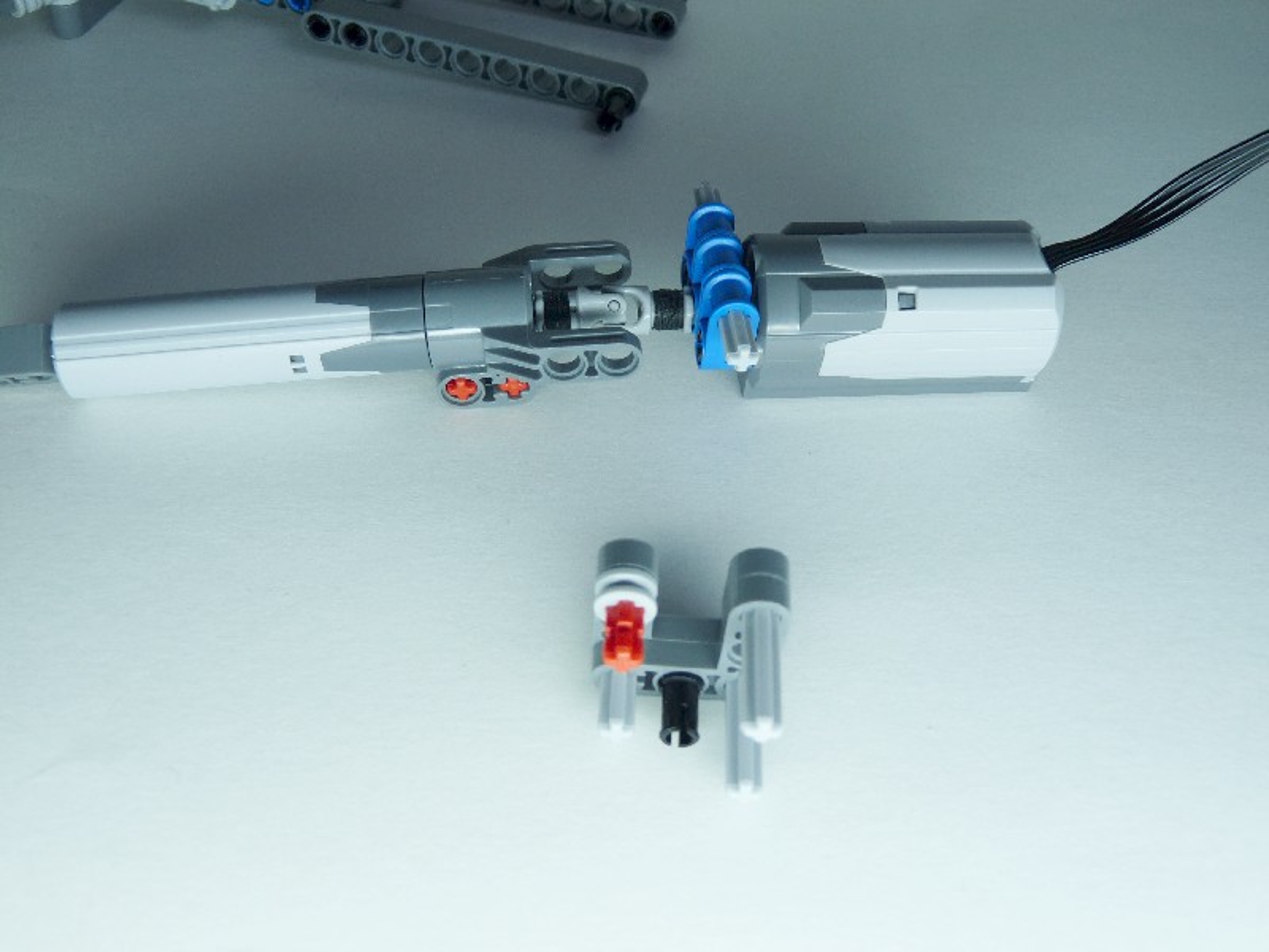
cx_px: 634
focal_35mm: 35
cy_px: 476
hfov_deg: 52.6
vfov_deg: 40.7
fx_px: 1283
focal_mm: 6.2
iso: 100
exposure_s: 1/80
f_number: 3
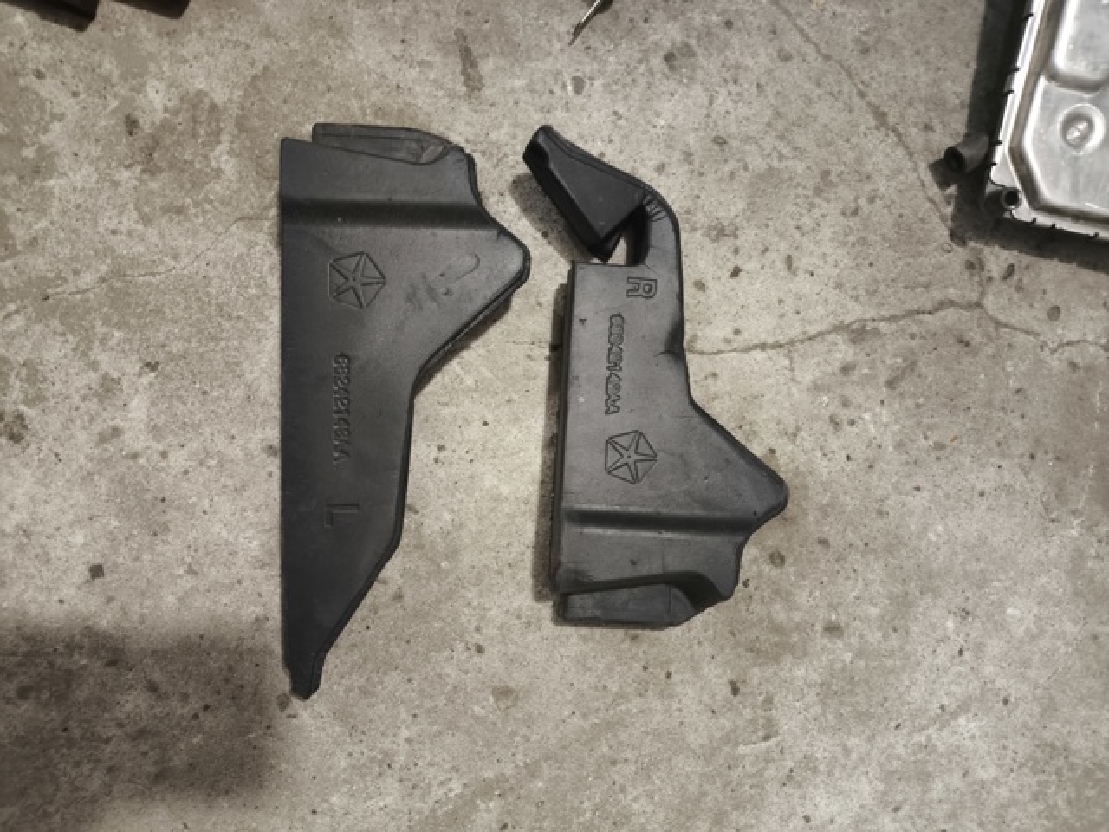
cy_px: 416
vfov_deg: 54.9
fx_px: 801
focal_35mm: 25
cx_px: 554
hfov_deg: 69.4
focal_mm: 4.71
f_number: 1.7
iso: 2500
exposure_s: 1/25
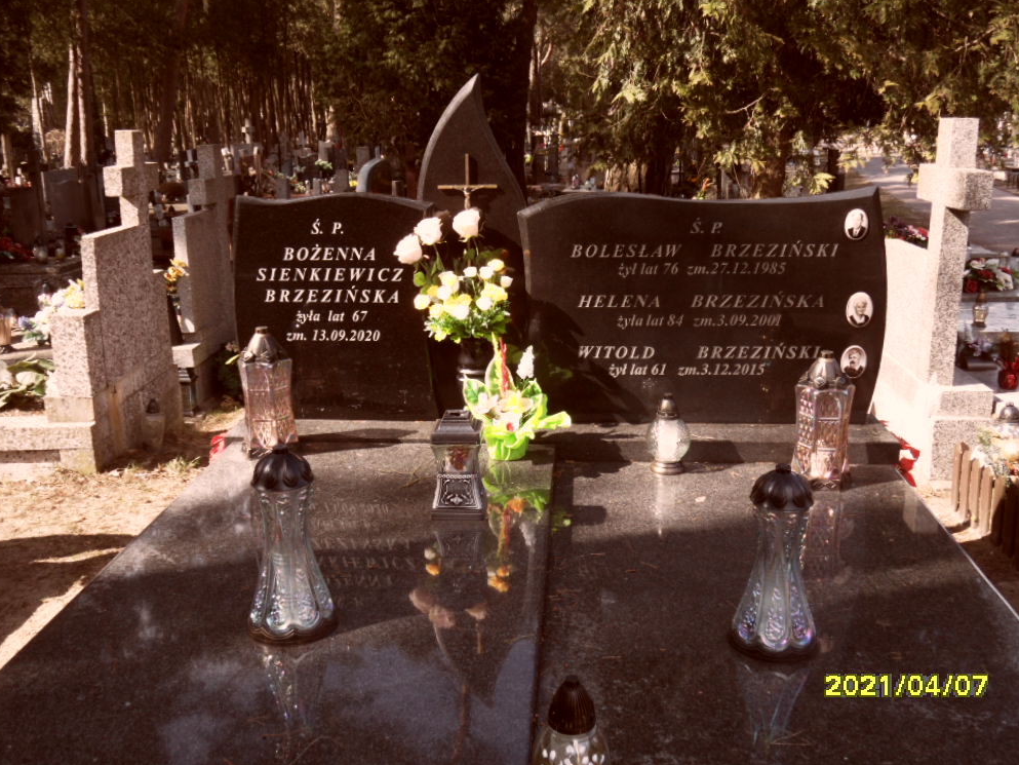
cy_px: 373
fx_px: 972
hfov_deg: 55.3
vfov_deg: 43.0
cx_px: 512
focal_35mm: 33
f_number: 3.4
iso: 80
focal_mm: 5.3
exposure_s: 1/350
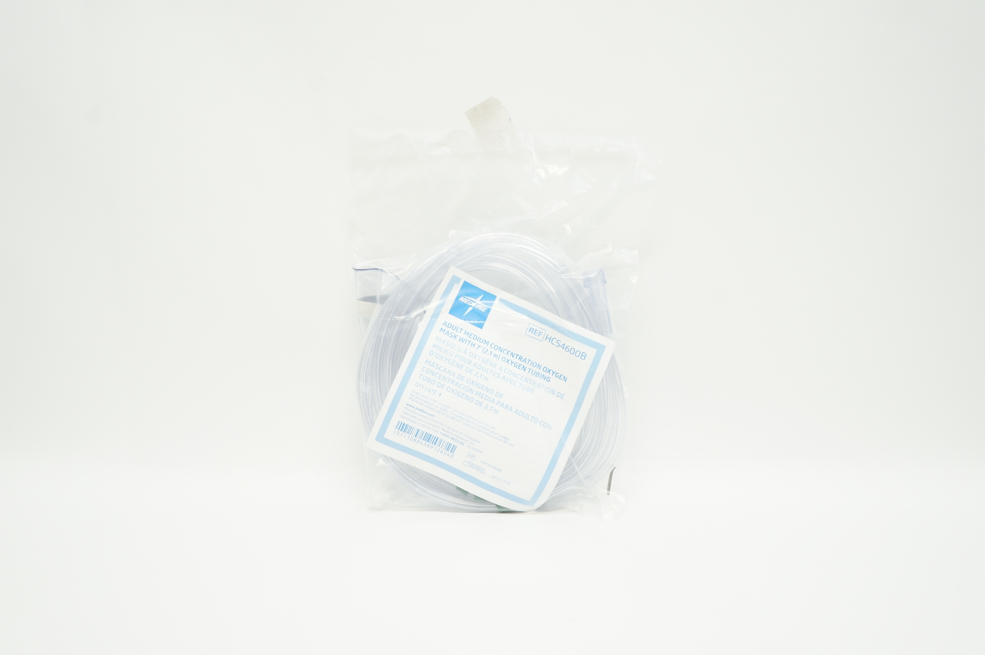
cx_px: 492
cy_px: 328
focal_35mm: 30
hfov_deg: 62.0
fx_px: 820
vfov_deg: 43.5
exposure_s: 1/25
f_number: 9
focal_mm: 20
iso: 400
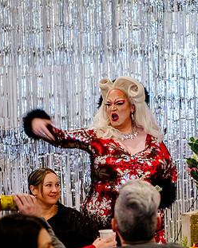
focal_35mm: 124
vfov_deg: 15.5
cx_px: 159
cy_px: 141
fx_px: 910
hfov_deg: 12.4
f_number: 2.8
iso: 6400
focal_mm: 70
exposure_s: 1/80
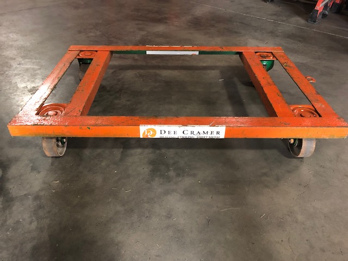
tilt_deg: -36.1
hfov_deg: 63.4
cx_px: 174
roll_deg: -2.5
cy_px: 130
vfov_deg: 49.7
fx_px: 281
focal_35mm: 28
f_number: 1.8
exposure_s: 1/11
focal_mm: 3.99
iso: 100
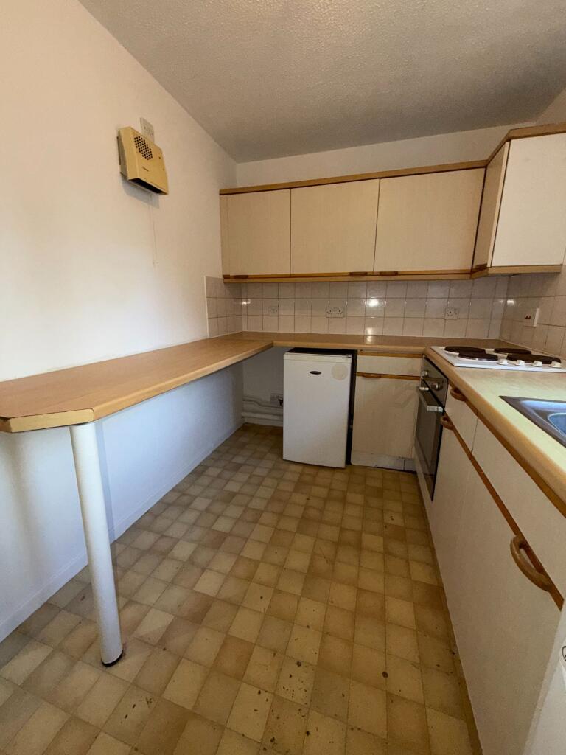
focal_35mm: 14
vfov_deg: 102.1
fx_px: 305
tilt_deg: -13.4
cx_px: 283
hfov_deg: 85.7
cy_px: 378
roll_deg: -0.7
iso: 125
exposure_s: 1/103
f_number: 2.2
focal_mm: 2.22
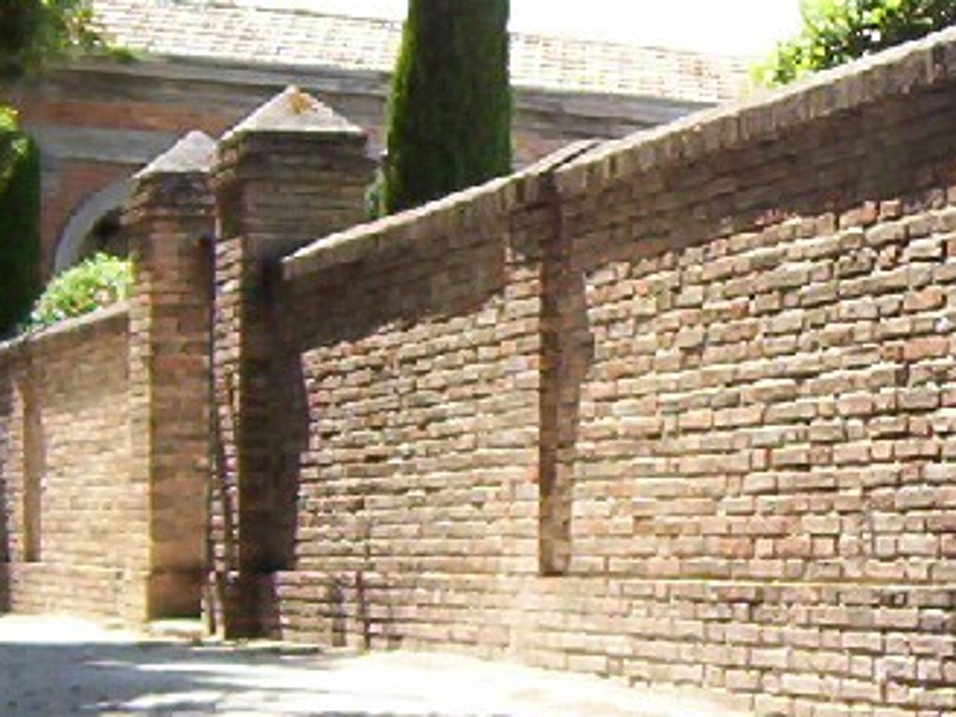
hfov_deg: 14.9
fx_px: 3590
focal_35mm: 130
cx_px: 936
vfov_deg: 11.4
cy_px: 181
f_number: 2.76
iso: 100
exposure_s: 1/782
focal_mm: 5.54
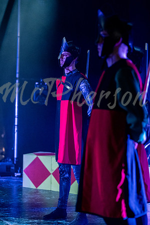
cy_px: 112
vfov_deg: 24.2
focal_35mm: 84
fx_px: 525
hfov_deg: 16.3
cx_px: 75
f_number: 1.6
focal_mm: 56
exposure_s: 1/250
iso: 4000
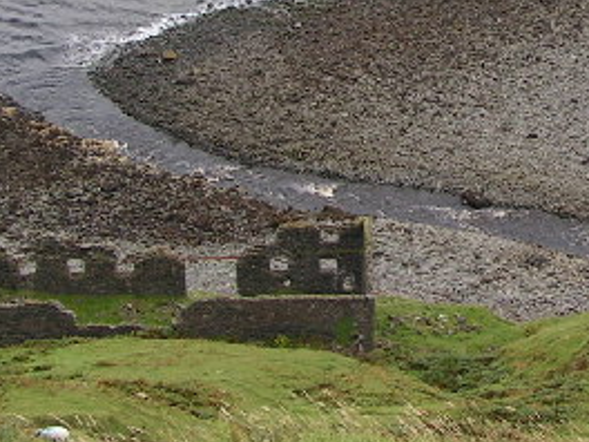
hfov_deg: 21.1
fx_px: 1565
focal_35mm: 92
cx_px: 453
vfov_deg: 15.9
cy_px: 67
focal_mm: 5.8
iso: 50
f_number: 5.6
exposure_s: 1/100
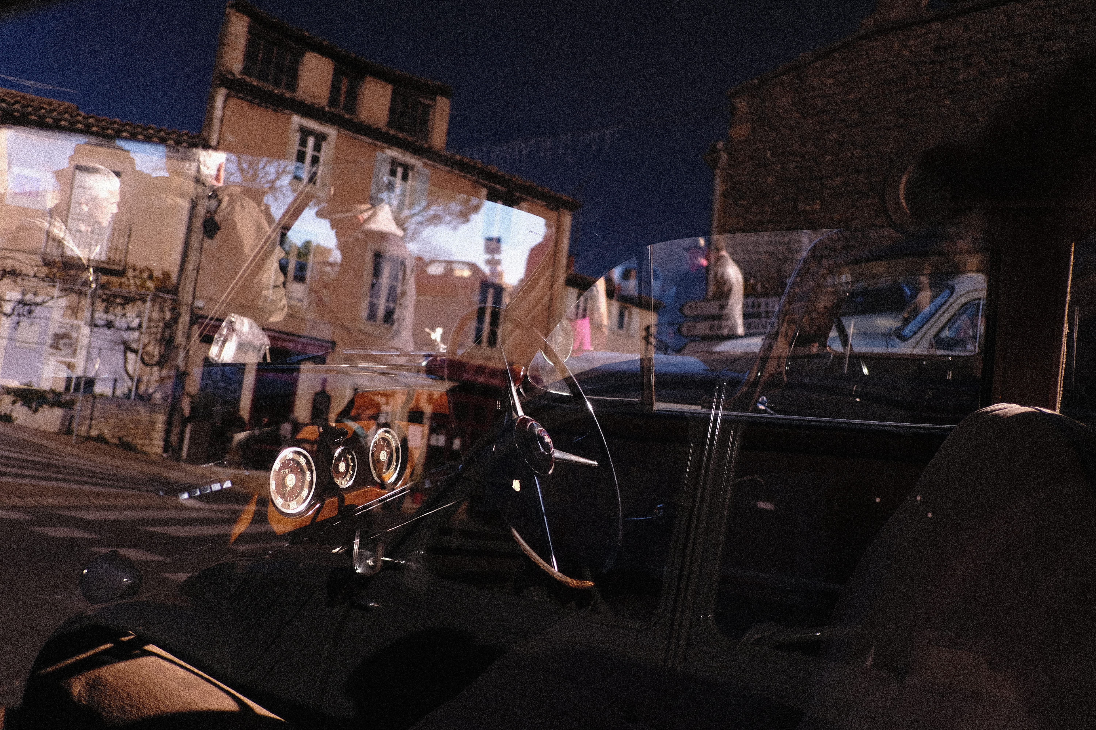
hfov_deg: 67.4
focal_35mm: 27
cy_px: 365
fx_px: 822
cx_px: 548
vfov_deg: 47.9
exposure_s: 1/2000
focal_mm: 18
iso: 100
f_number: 2
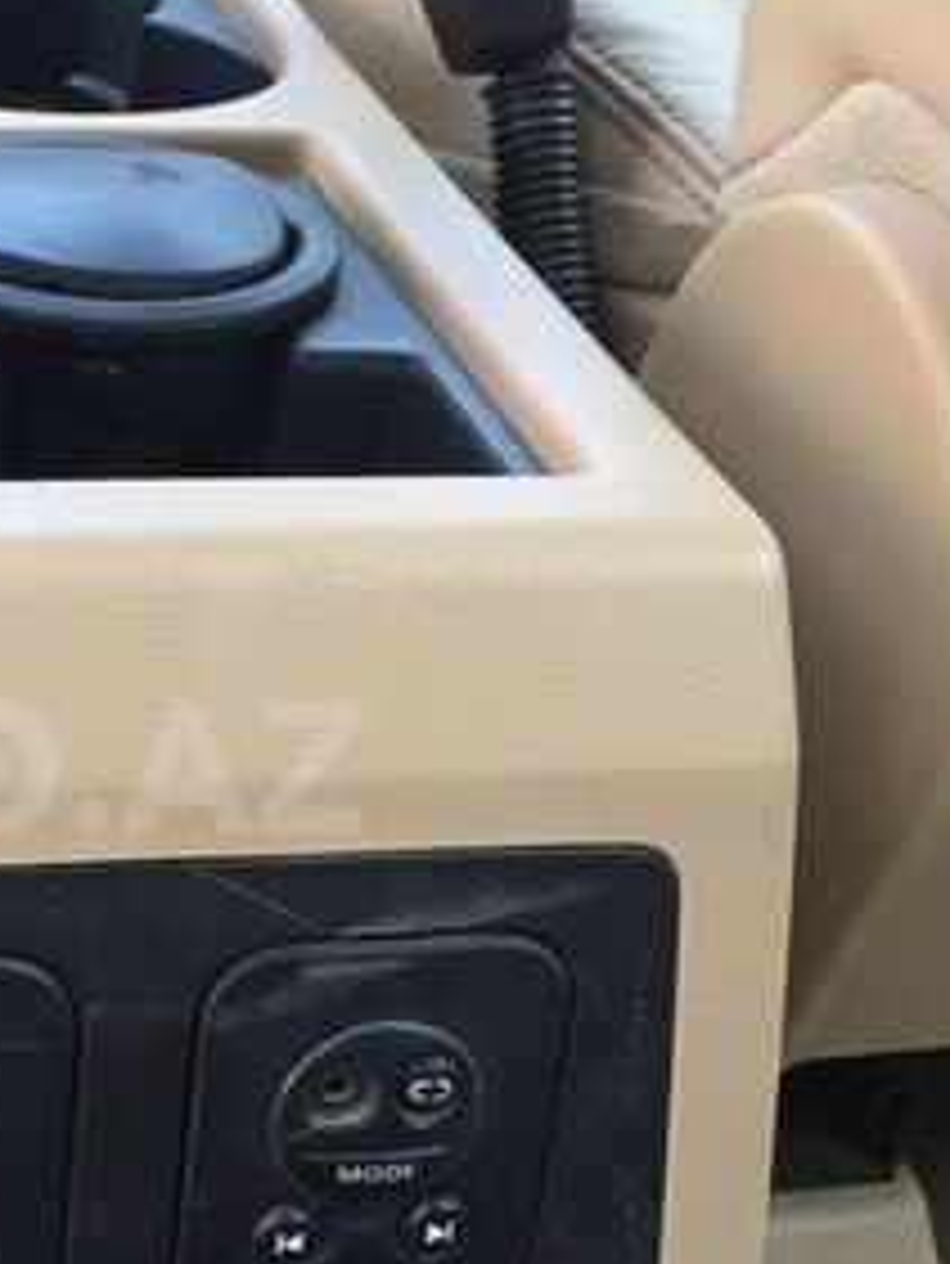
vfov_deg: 28.5
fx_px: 2486
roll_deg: -6.3
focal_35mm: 68
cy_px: 767
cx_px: -99
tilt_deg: -31.3
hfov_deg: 20.6
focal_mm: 4.15
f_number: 2.2
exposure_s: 1/33
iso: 32
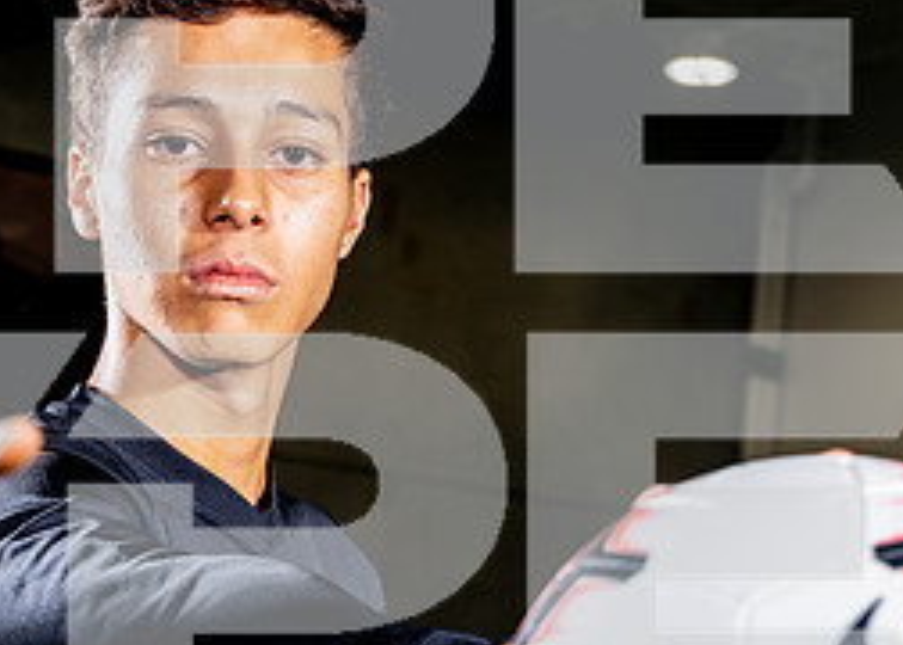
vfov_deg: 11.4
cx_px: 90
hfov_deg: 15.7
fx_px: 3231
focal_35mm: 126
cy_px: 531
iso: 100
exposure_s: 1/125
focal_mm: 48
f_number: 5.6
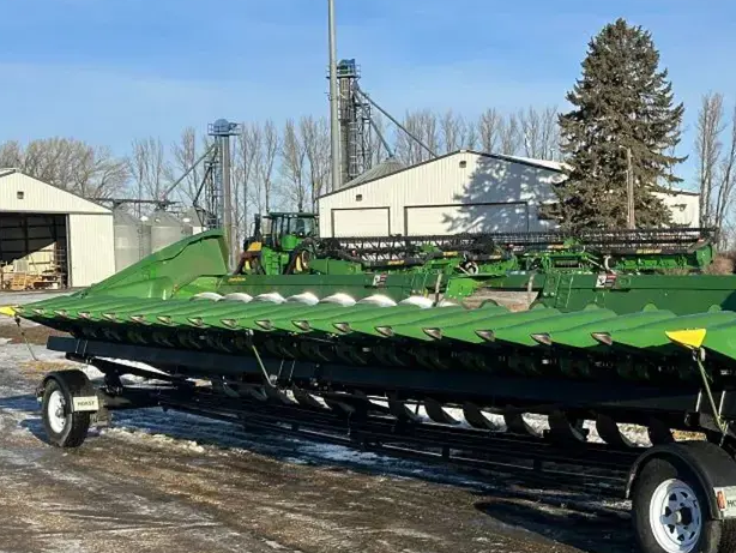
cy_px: 318
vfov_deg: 19.6
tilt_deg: +0.1
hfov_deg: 25.8
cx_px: 496
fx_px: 1595
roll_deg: +1.5
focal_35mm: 75
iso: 64
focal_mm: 6.86
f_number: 1.78
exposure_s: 1/3731
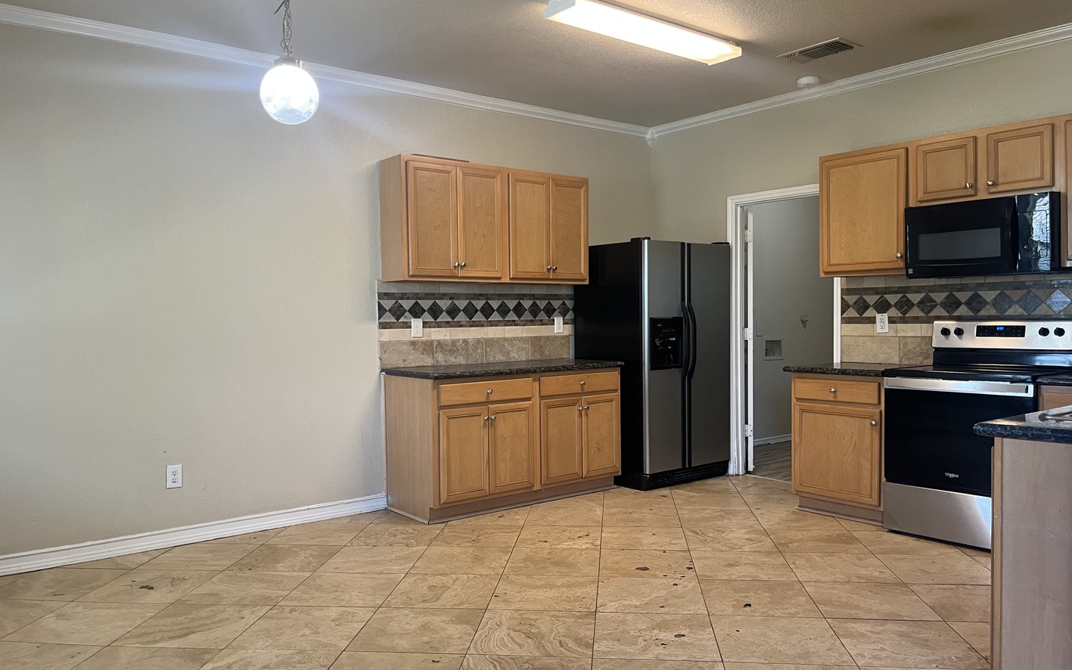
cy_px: 342
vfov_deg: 44.5
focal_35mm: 28
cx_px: 543
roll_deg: +1.1
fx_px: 818
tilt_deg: -1.2
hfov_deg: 66.5
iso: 200
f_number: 1.6
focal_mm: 5.1
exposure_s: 1/60
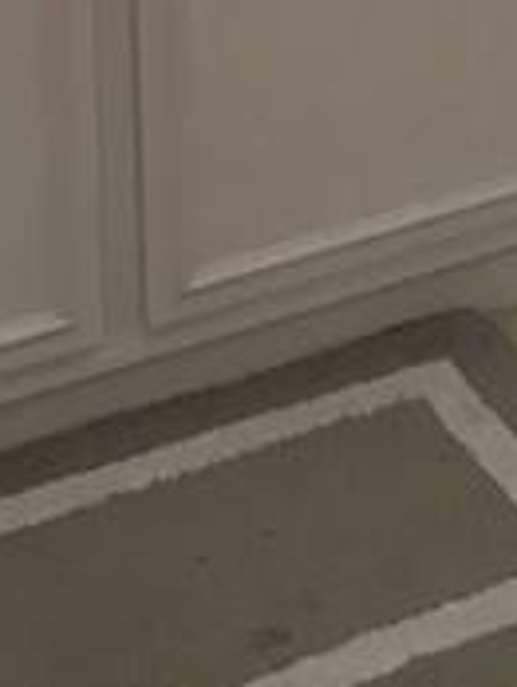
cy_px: -675
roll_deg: -0.7
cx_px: 718
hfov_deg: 11.2
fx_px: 2543
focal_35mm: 128
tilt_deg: -9.2
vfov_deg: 13.3
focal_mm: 4.15
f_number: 2.2
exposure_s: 1/30
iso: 50
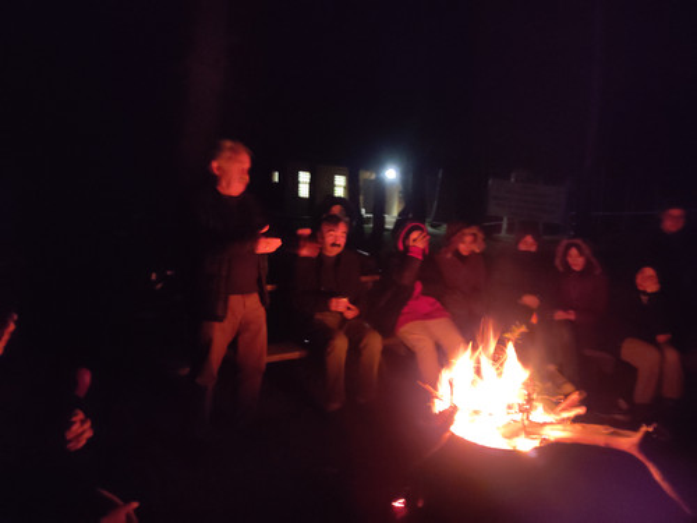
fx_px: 524
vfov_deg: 53.1
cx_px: 348
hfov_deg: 67.3
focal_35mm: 26
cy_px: 262
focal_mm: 4.74
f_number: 1.79
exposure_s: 1/14
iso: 10391
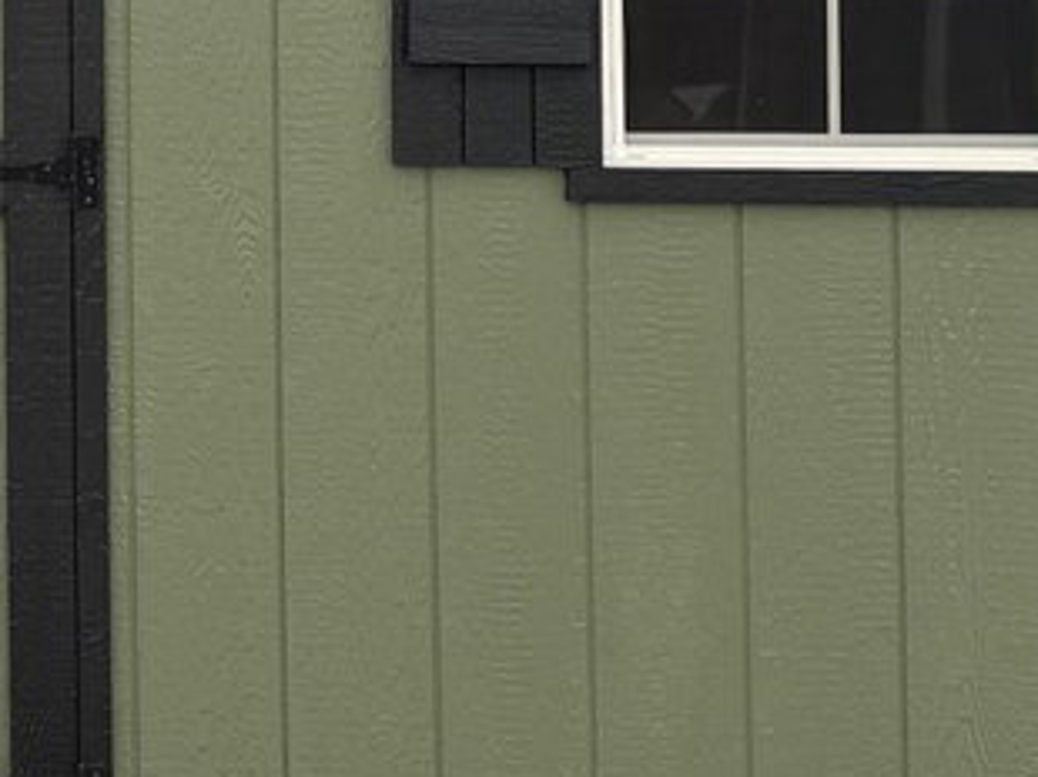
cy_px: -147
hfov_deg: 15.0
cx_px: -432
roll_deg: +1.1
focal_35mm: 124
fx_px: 3715
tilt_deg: -0.5
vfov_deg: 11.7
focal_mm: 6.76
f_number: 1.78
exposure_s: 1/394
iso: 80
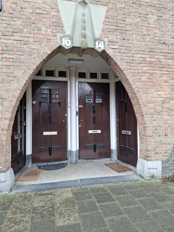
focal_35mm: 23
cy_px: 116
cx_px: 87
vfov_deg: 73.9
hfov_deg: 58.9
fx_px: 154
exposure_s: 1/100
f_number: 1.8
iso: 50
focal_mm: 5.54
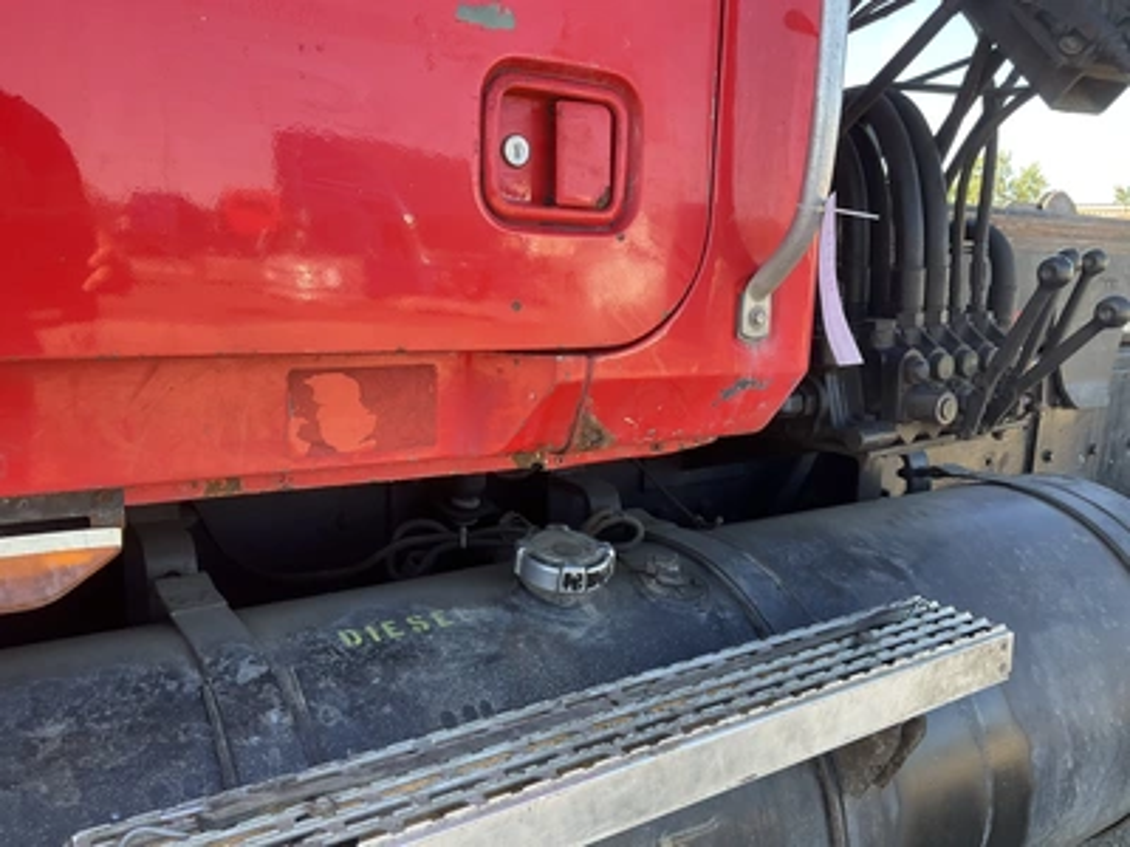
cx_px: 565
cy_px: 424
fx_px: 947
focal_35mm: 29
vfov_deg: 48.2
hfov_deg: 61.7
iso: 20
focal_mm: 3
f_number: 1.8
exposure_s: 1/122
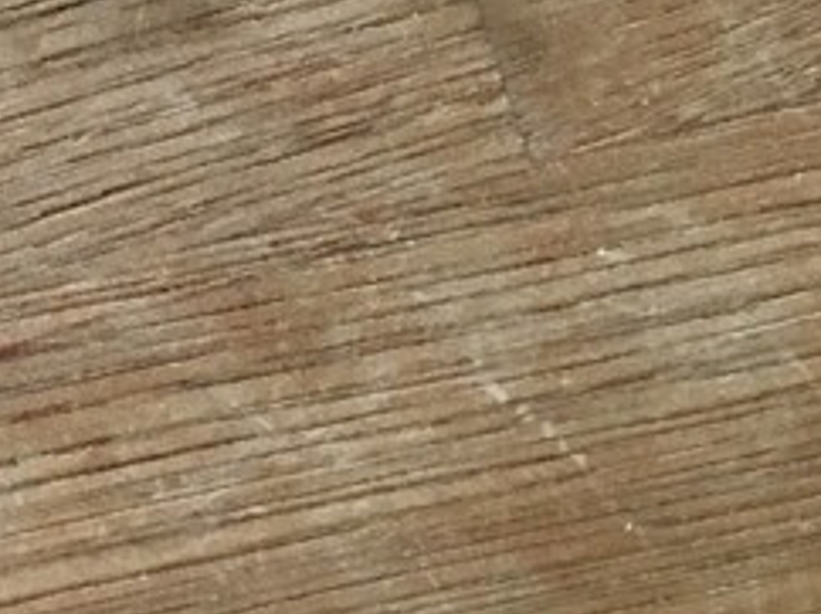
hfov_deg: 12.7
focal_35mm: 144
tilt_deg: -70.0
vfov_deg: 9.8
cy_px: -455
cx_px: -573
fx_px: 3412
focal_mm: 4.15
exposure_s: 1/33
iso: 200
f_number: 2.2
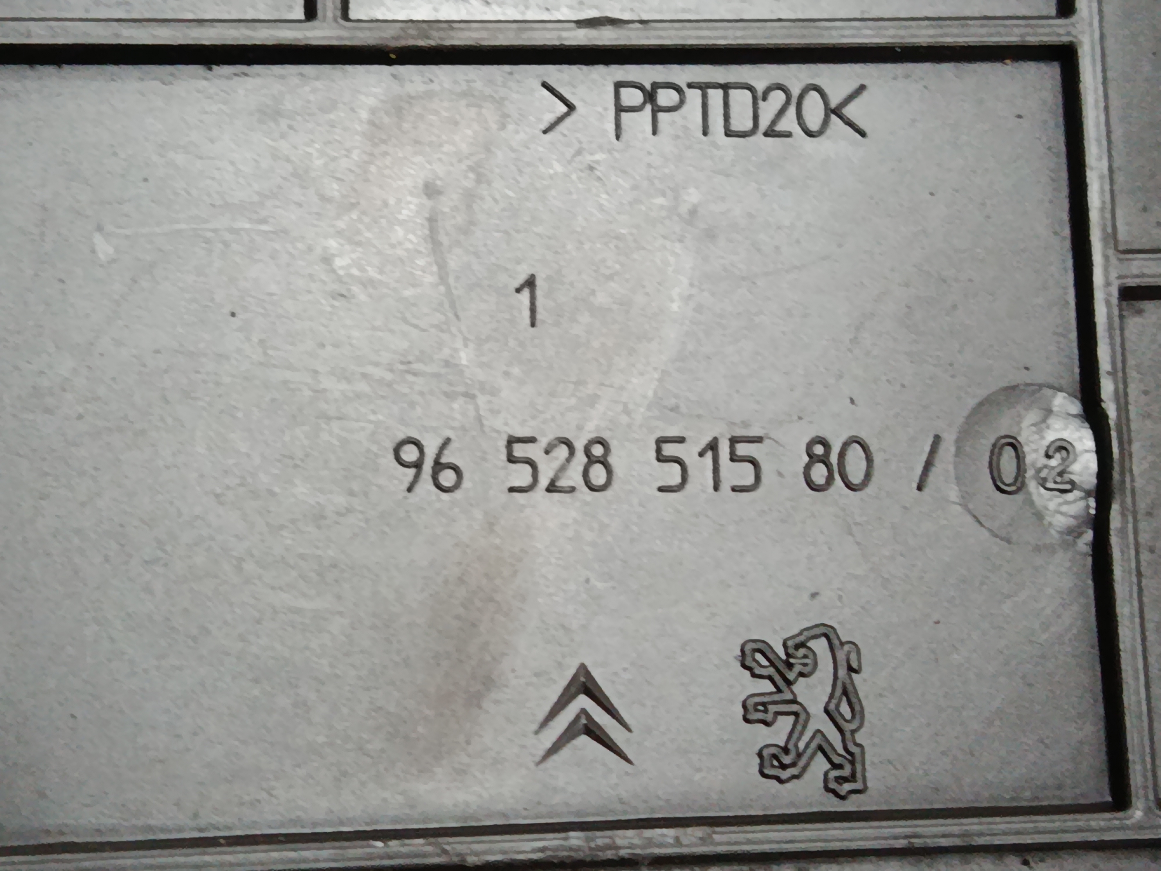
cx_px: 580
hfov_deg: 26.7
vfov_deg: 20.2
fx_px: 2448
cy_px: 436
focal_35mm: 73
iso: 1049
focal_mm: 5.24
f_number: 1.7
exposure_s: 1/25
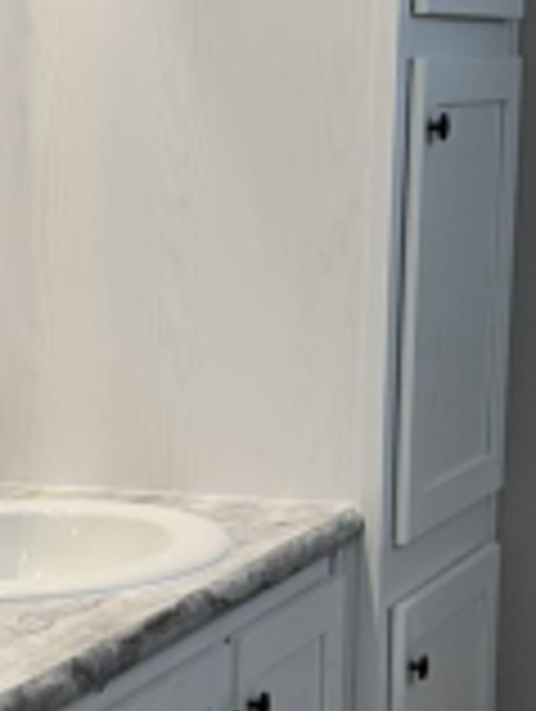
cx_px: -144
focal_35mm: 101
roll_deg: +1.6
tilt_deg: -11.9
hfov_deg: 14.1
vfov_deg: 19.2
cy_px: 587
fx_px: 2080
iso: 80
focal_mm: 6.76
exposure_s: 1/120
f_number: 1.78
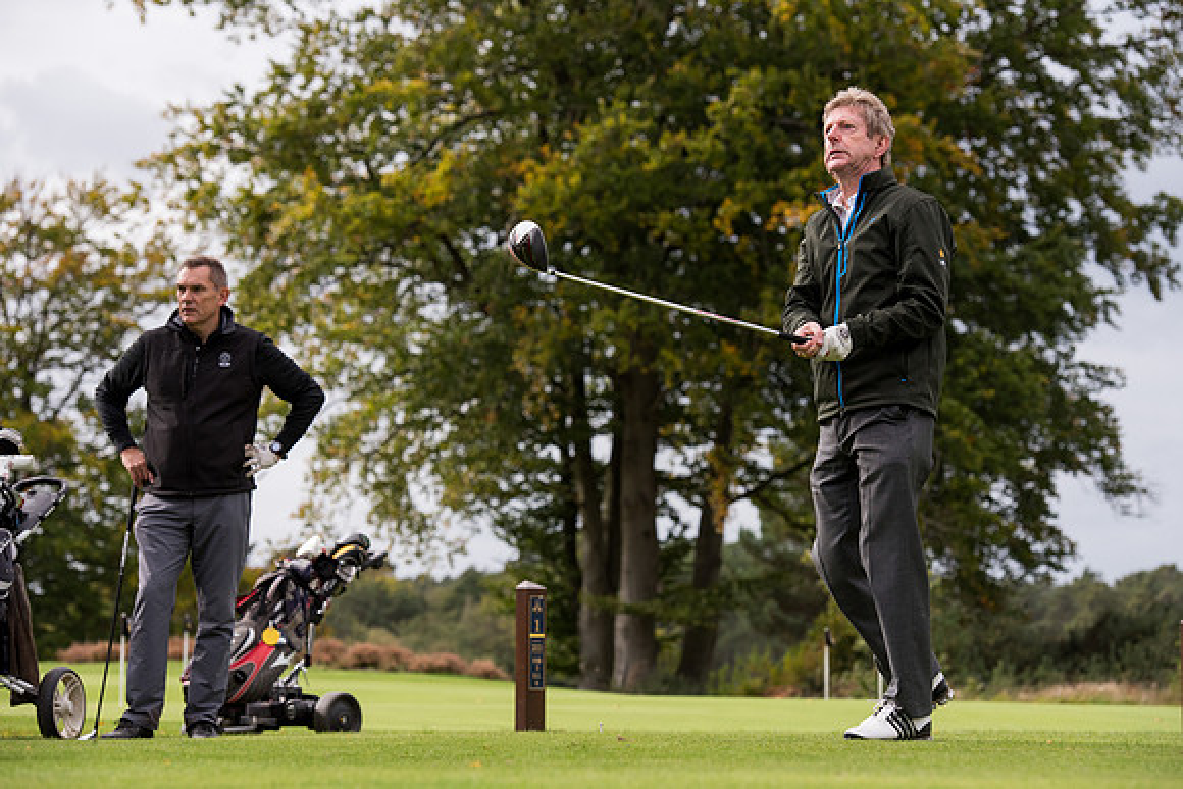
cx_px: 592
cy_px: 394
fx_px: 3615
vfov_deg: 12.5
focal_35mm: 110
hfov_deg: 18.6
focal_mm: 110
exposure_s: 1/2000
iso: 640
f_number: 5
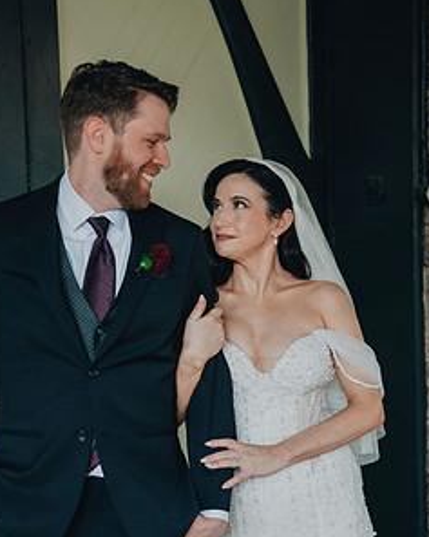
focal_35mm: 74
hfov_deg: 20.7
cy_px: 282
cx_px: 201
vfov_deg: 25.7
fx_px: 1176
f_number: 4
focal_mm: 52
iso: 400
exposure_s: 1/160
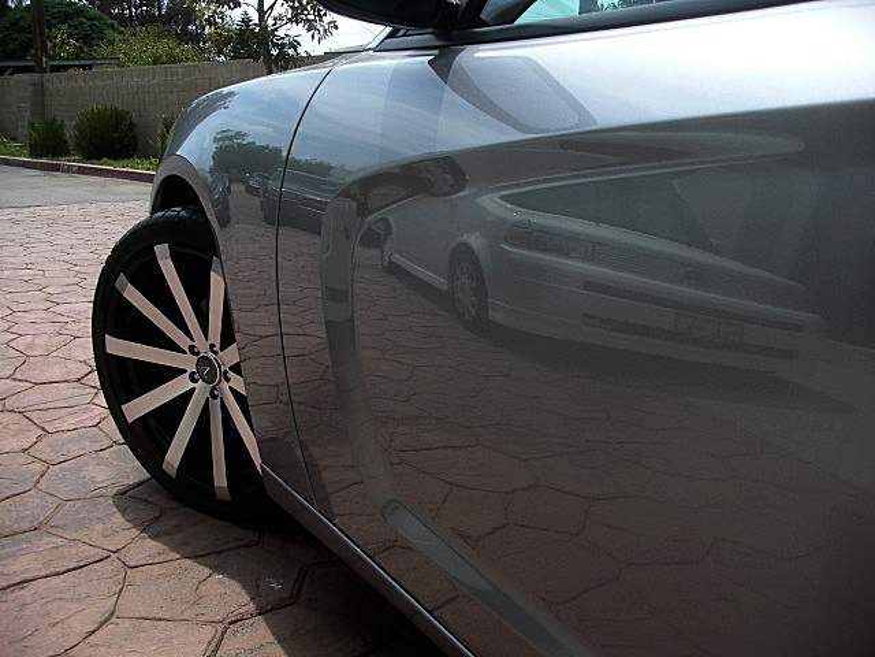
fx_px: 910
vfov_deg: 39.7
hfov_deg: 51.4
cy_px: 328
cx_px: 438
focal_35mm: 36
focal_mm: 6.3
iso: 50
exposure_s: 1/640
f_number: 2.8
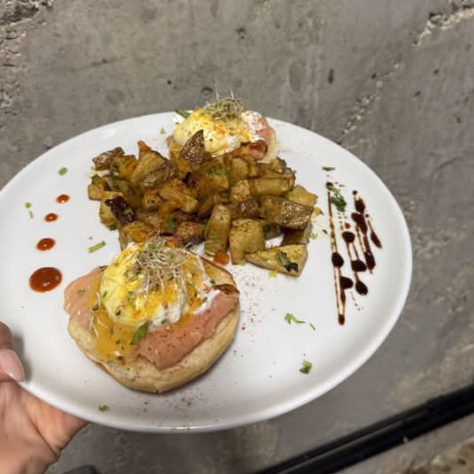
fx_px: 449
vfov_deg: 55.0
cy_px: 179
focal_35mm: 29
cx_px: 237
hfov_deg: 55.6
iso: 160
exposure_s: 1/60
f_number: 1.78
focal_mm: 6.76
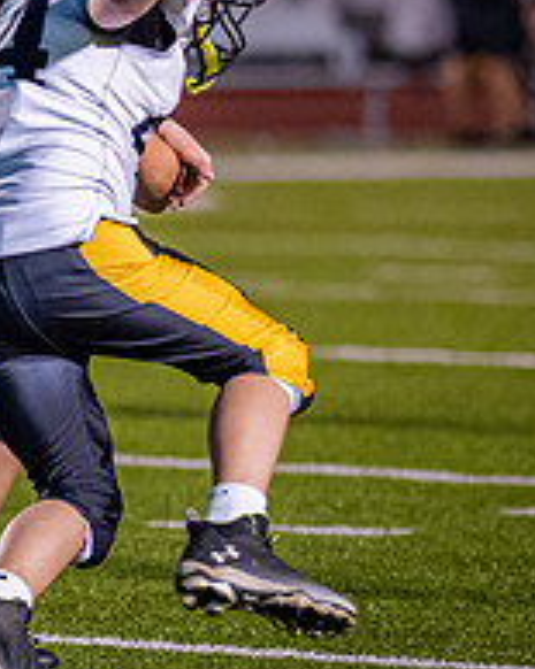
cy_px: 126
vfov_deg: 2.6
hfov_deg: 2.1
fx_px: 14638
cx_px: -402
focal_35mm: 739
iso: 1600
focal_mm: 135
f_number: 1.8
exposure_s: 1/1250
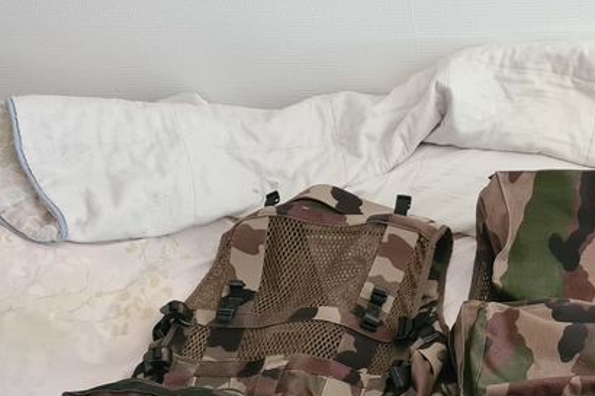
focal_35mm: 66
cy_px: 435
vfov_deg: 19.7
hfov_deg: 28.6
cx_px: 596
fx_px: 1090
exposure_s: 1/50
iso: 800
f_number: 1.8
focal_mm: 5.4
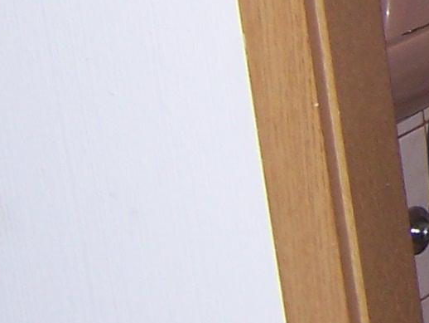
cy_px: -105
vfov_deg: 8.9
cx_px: 894
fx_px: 2033
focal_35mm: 164
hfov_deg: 10.9
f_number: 2.8
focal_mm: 5.5
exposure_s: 1/60
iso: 80
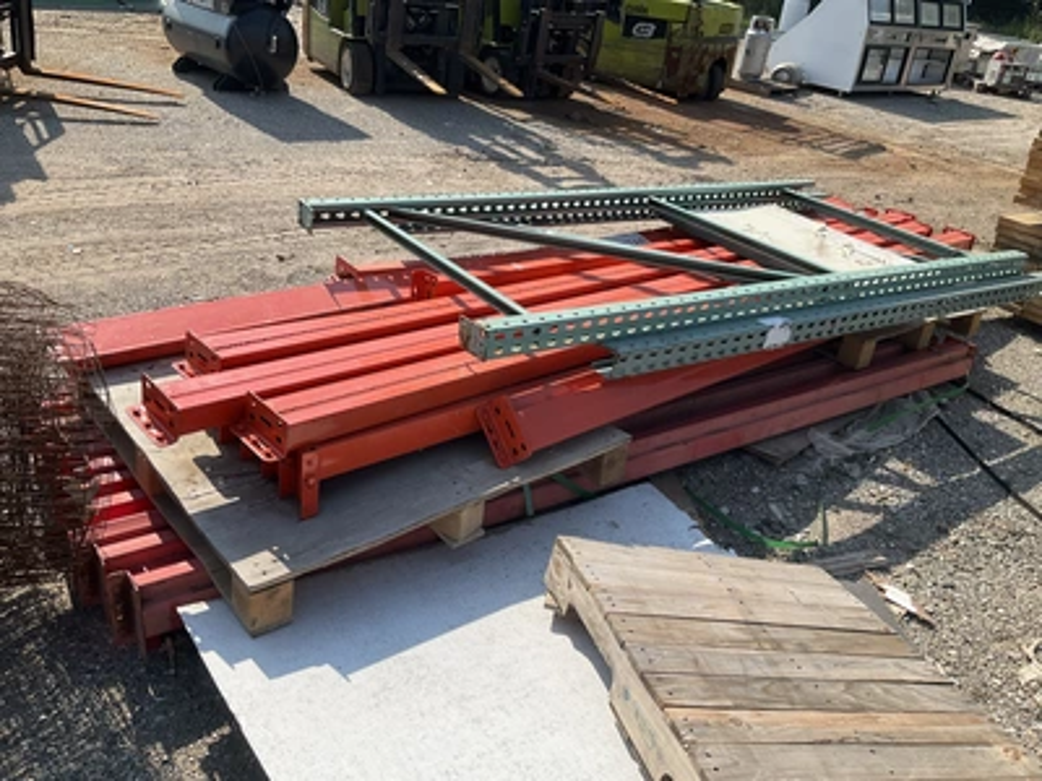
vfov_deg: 48.2
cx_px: 521
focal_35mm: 29
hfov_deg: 61.7
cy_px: 390
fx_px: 873
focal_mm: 3
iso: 25
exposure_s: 1/1377
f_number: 1.8
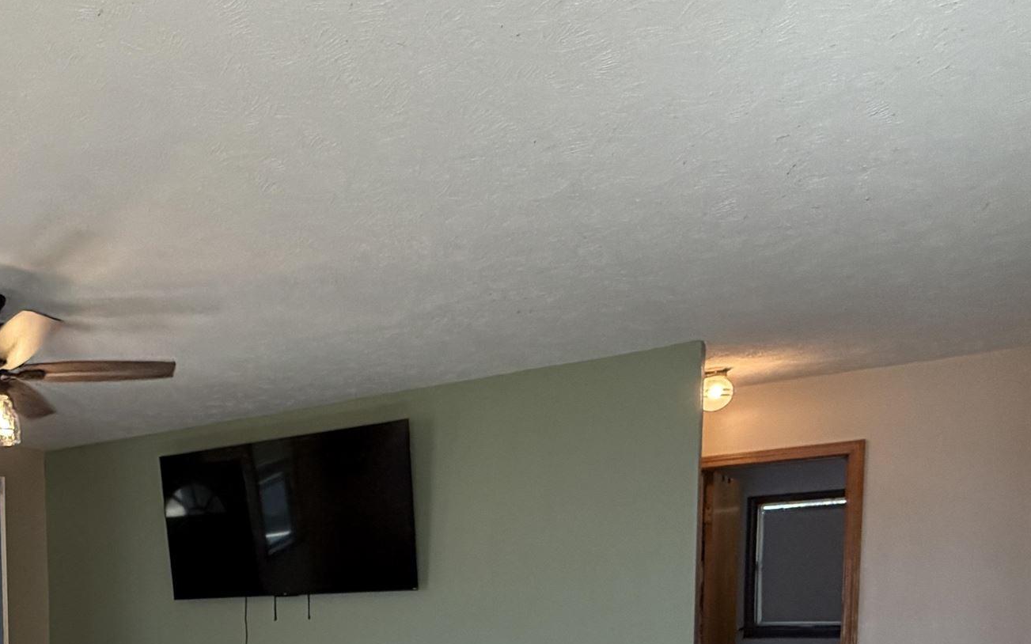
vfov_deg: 32.1
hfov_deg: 49.1
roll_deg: +1.4
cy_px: 705
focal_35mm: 35
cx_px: 94
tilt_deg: -4.0
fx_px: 983
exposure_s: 1/121
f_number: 2.2
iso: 160
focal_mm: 2.22
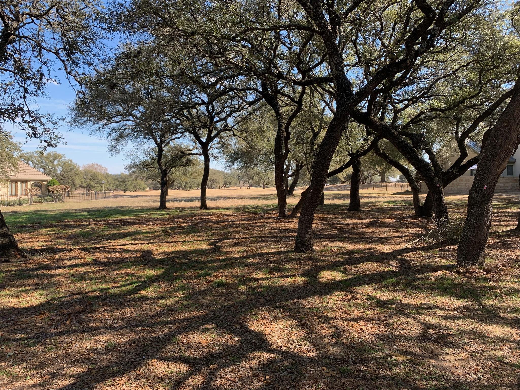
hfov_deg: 67.3
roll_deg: -0.8
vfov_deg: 53.1
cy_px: 195
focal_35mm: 26
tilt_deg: -6.6
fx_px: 391
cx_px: 260
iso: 25
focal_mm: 4.25
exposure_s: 1/420
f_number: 1.8
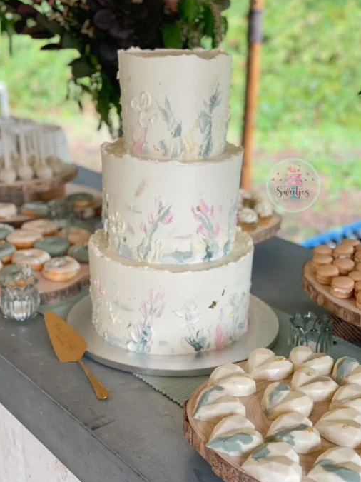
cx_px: 178
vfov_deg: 36.2
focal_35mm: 53
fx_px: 737
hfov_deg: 27.5
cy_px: 239
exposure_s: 1/122
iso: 160
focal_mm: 6
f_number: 2
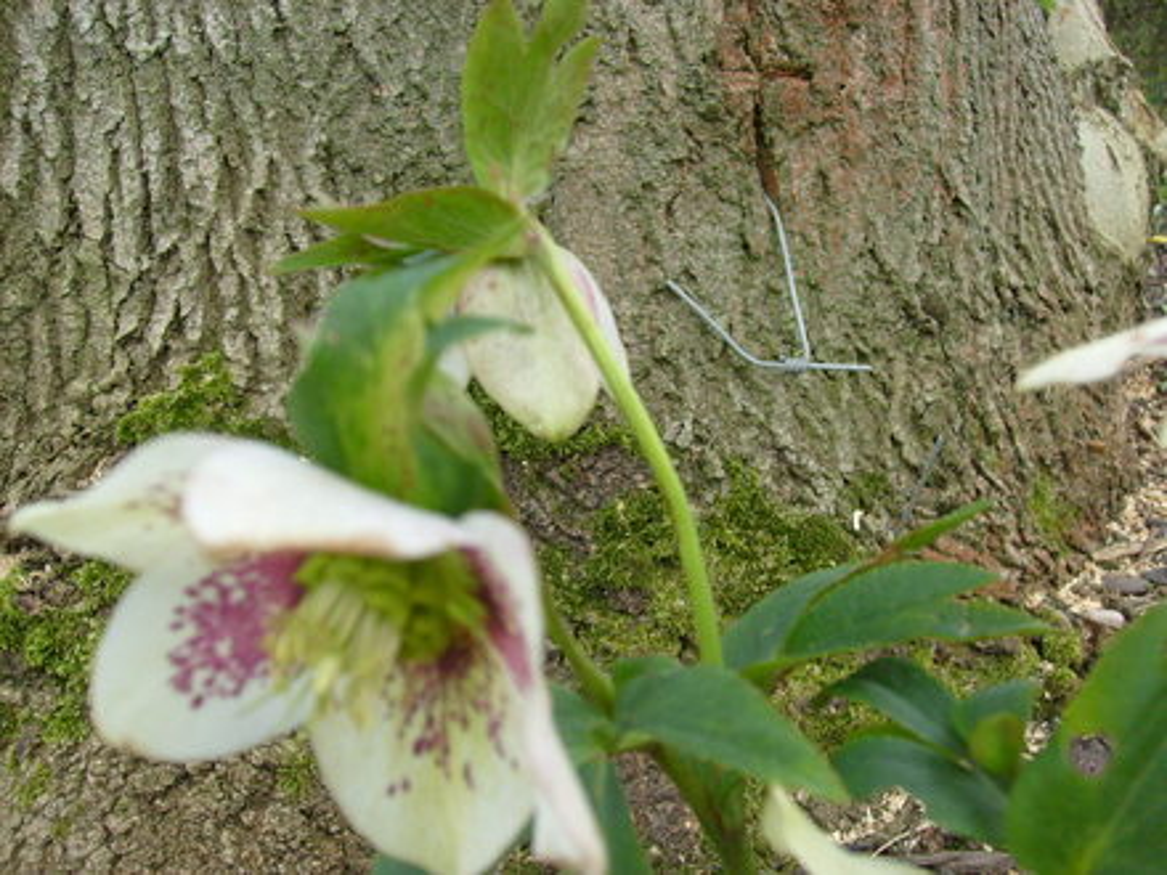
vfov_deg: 40.7
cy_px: 438
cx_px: 584
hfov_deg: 52.6
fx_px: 1180
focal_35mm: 35
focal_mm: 5.8
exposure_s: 1/250
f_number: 2.8
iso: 80
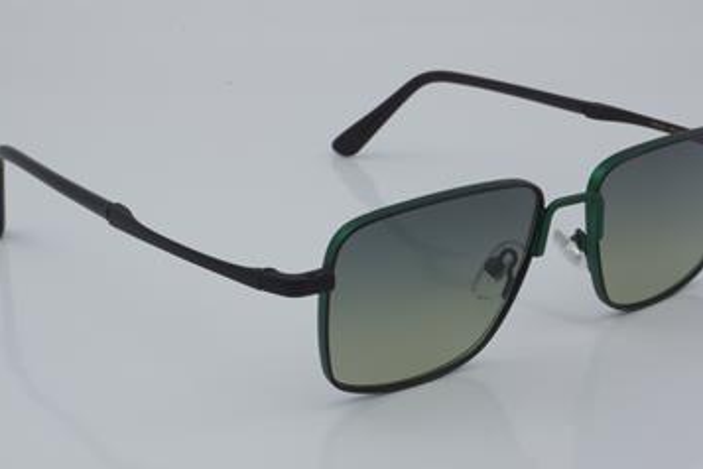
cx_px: 374
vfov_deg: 16.3
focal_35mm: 84
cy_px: 231
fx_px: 1640
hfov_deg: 24.2
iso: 100
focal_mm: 50
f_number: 32
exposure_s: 1/4
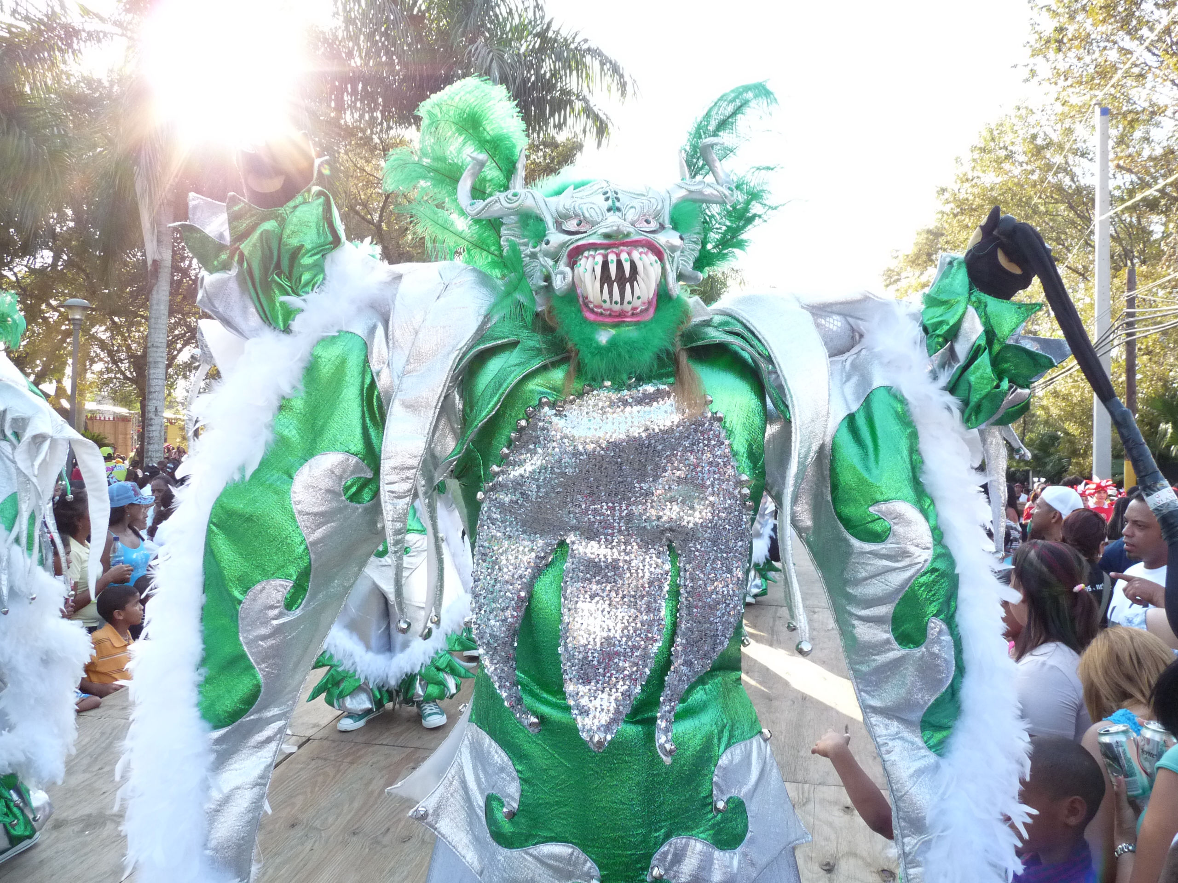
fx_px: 919
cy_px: 442
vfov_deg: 51.4
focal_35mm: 27
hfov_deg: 65.3
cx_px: 589
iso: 250
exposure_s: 1/250
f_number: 3.2
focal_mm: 4.8
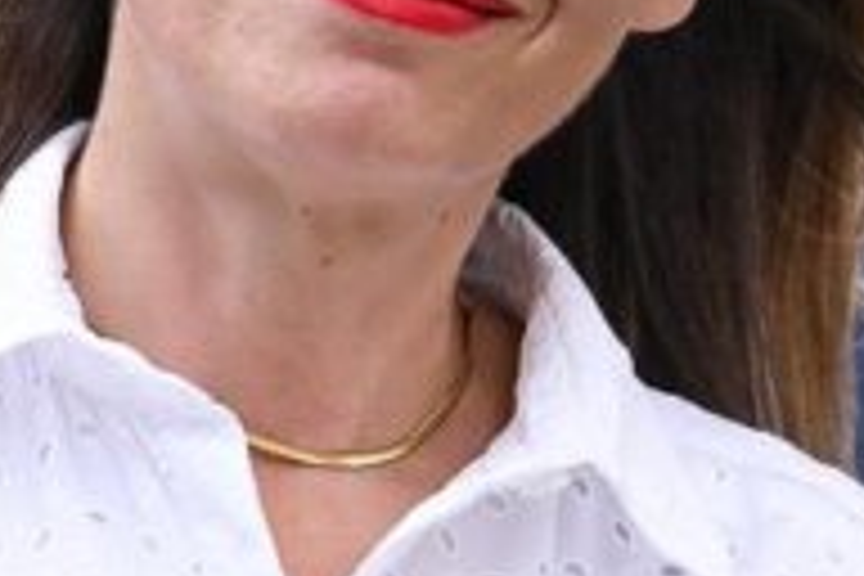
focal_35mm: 953
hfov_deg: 2.2
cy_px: 252
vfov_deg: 1.4
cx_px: -1206
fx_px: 22870
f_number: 2.8
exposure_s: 1/2000
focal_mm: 145
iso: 400
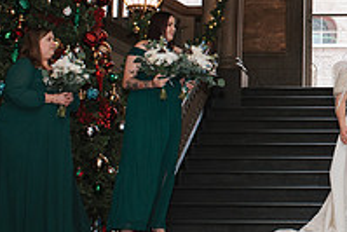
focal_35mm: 103
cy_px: 39
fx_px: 993
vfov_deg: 13.2
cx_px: 387
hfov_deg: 19.0
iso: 1000
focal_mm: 35
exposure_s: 1/200
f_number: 3.5
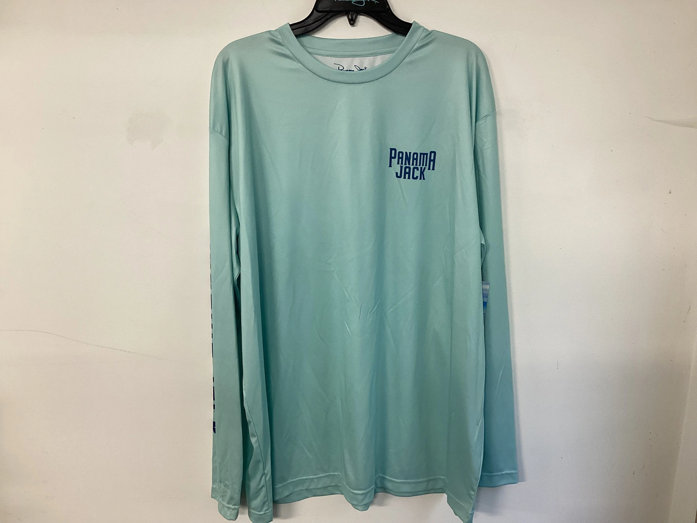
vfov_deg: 45.4
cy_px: 262
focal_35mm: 31
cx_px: 348
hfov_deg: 58.4
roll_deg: -0.6
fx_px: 624
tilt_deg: -15.1
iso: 125
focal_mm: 3.3
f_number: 2.4
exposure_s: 1/60
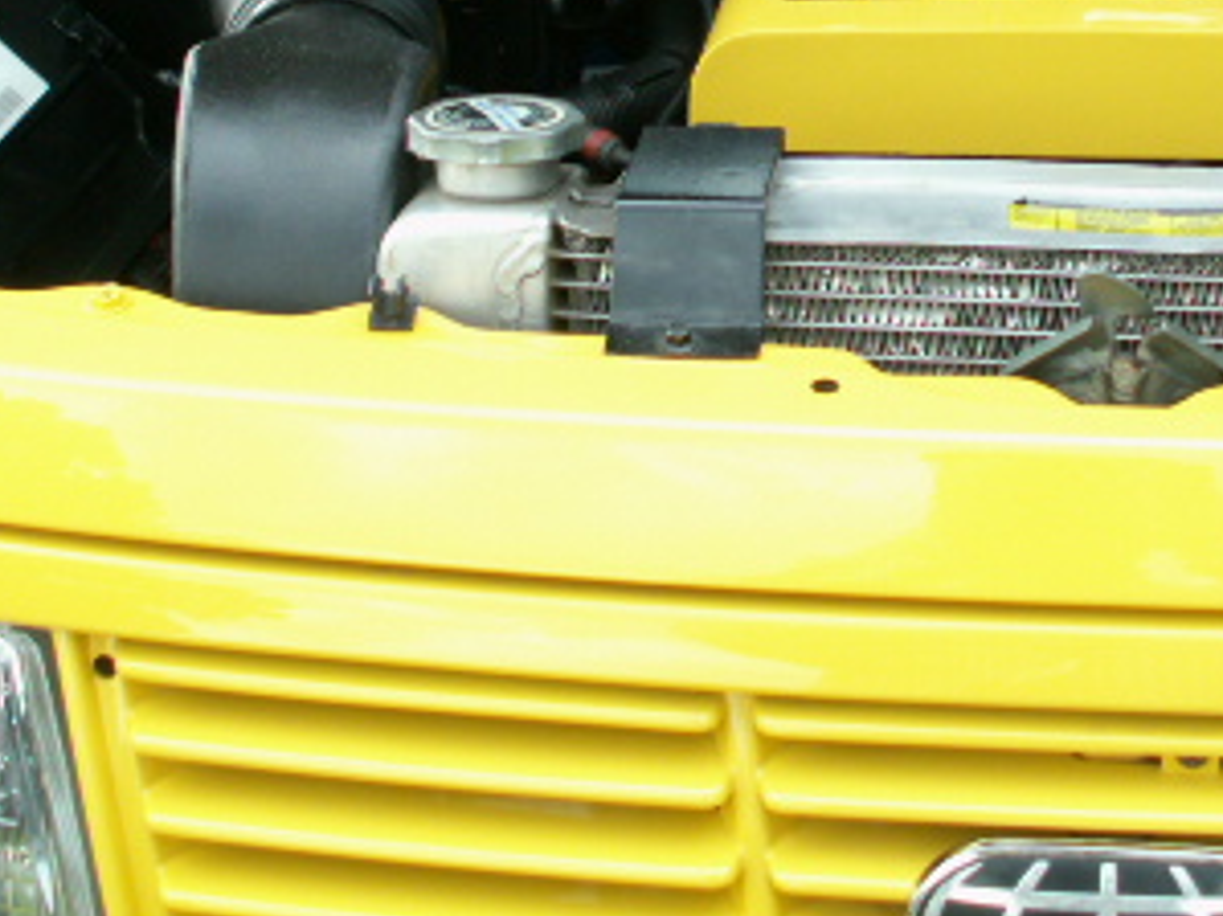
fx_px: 2649
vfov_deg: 19.0
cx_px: 1084
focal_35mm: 75
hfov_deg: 25.3
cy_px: -29
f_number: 3.2
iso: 50
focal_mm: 5.86
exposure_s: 1/50
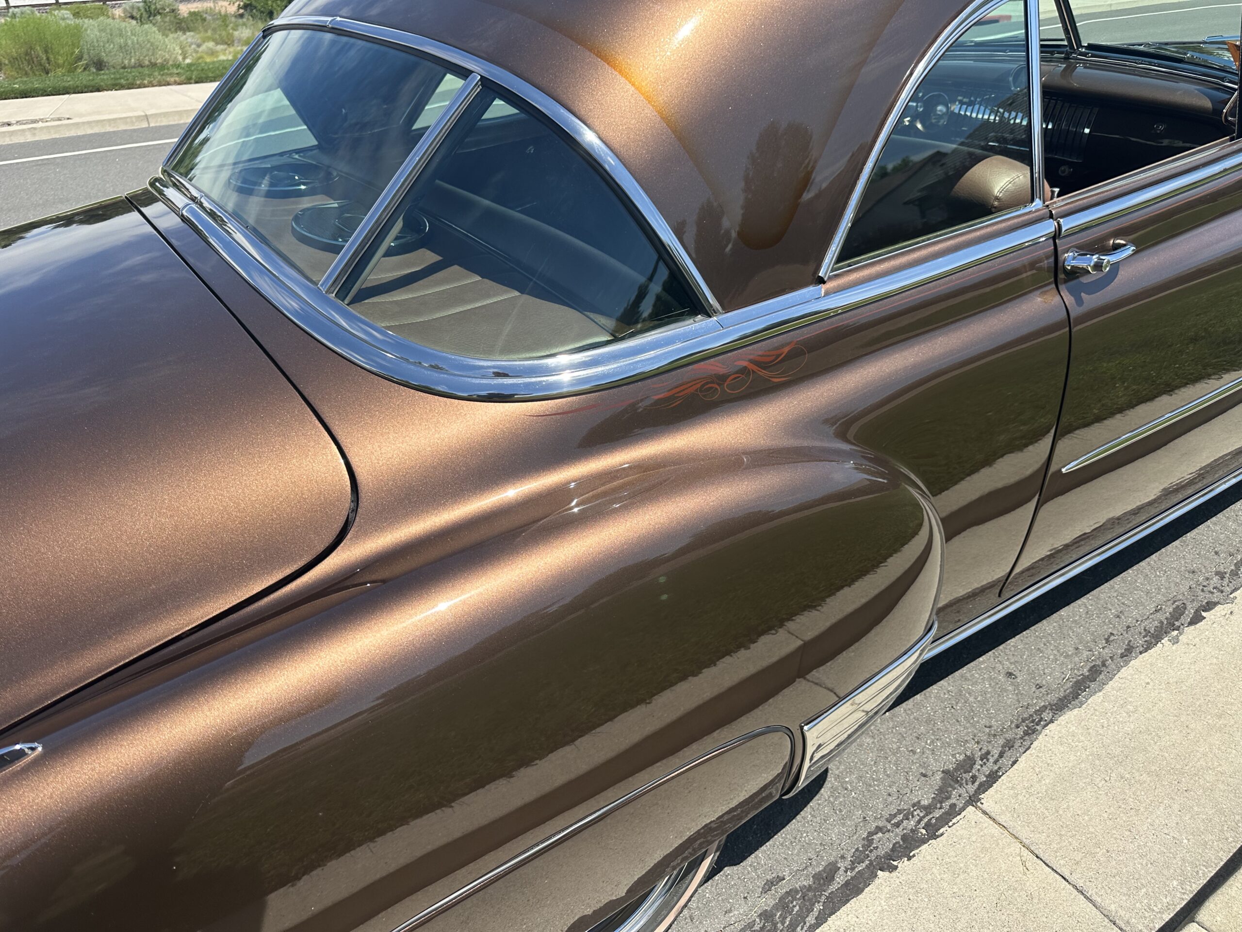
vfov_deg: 56.8
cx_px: 621
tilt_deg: -29.8
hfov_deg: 71.6
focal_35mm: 24
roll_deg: +2.7
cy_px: 466
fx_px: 861
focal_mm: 6.86
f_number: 1.78
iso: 80
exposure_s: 1/3247
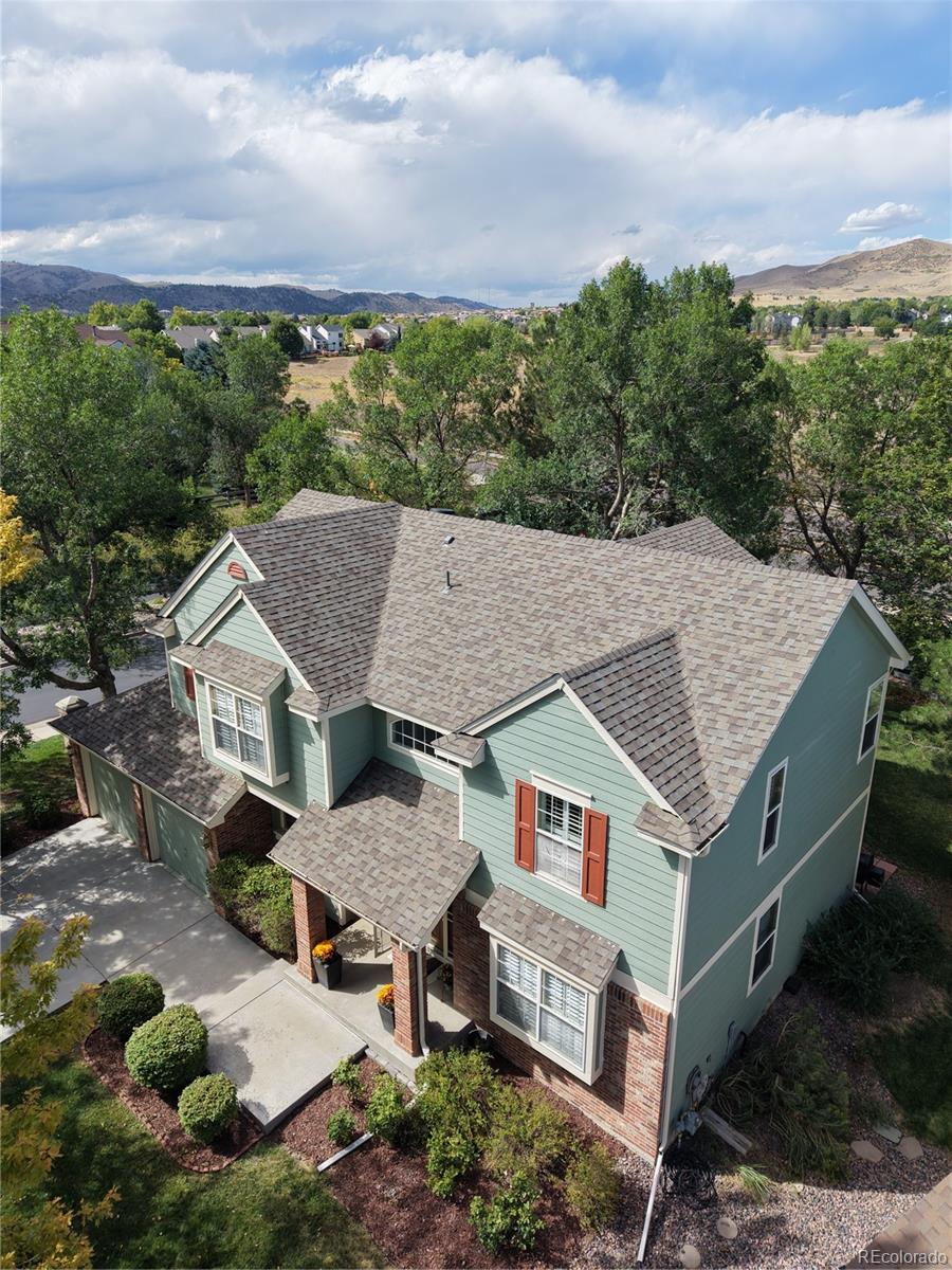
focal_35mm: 24
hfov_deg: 56.8
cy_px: 635
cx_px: 476
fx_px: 880
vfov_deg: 71.6
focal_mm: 8.67
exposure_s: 1/5000
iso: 400
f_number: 1.8
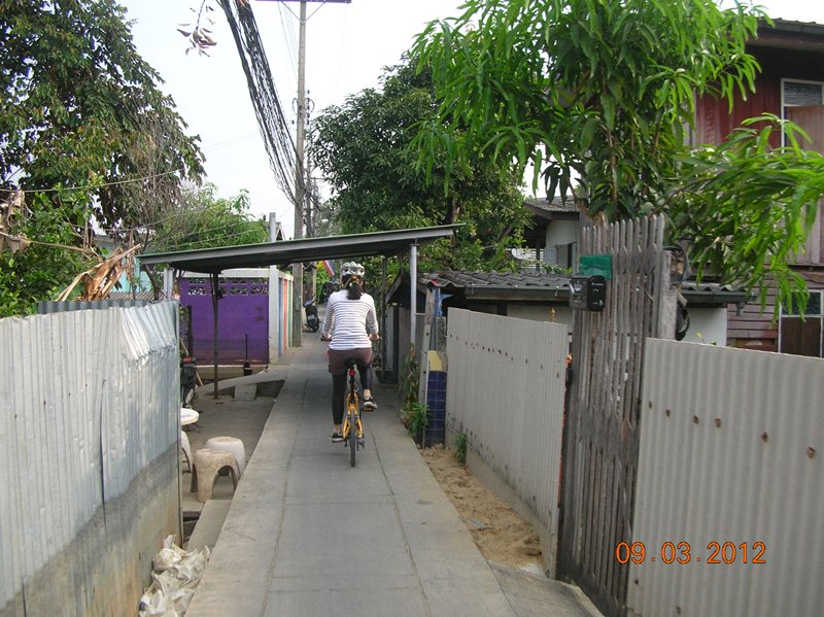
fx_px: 833
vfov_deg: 40.7
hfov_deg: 52.7
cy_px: 308
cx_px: 412
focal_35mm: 35
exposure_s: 1/194
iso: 50
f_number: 2.8
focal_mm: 5.8
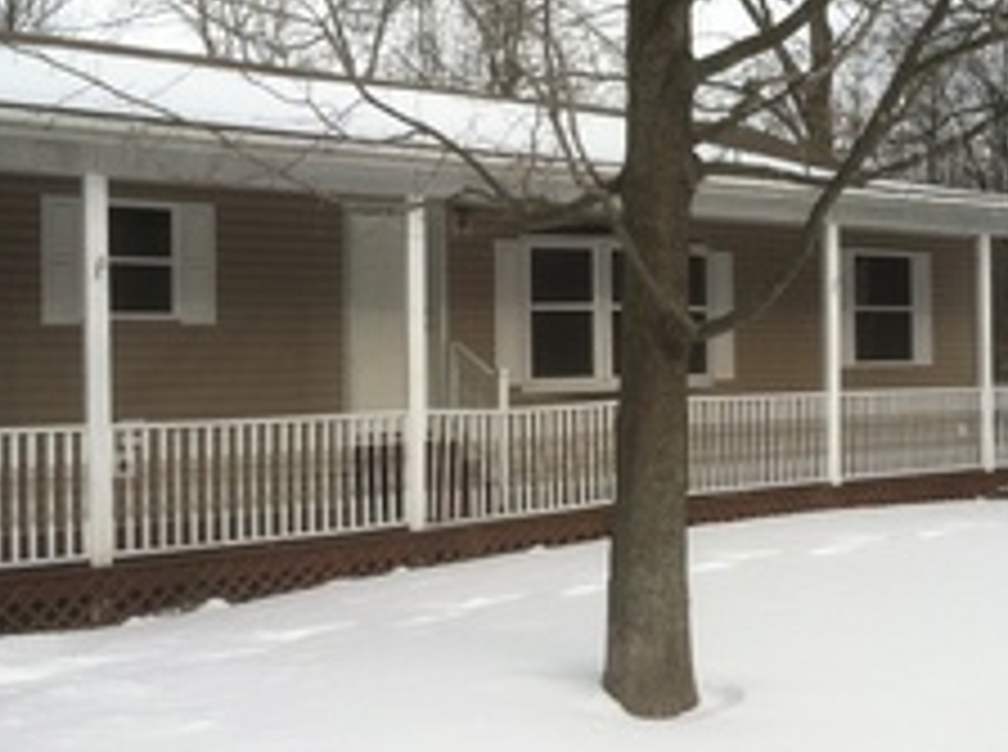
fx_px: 1569
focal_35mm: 54
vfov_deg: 26.9
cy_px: 347
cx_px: 572
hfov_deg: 35.6
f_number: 2.8
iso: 80
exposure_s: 1/968
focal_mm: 3.85
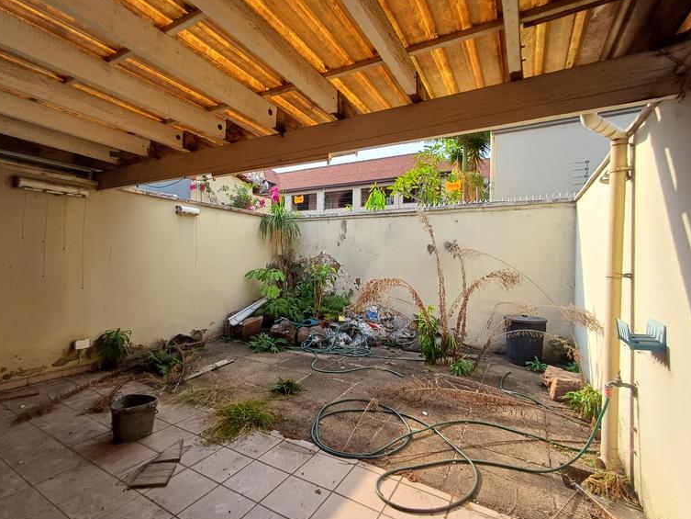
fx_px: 339
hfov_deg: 90.9
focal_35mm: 17
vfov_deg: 74.7
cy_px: 265
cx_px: 326
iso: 40
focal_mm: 1.64
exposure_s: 1/325
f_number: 2.2
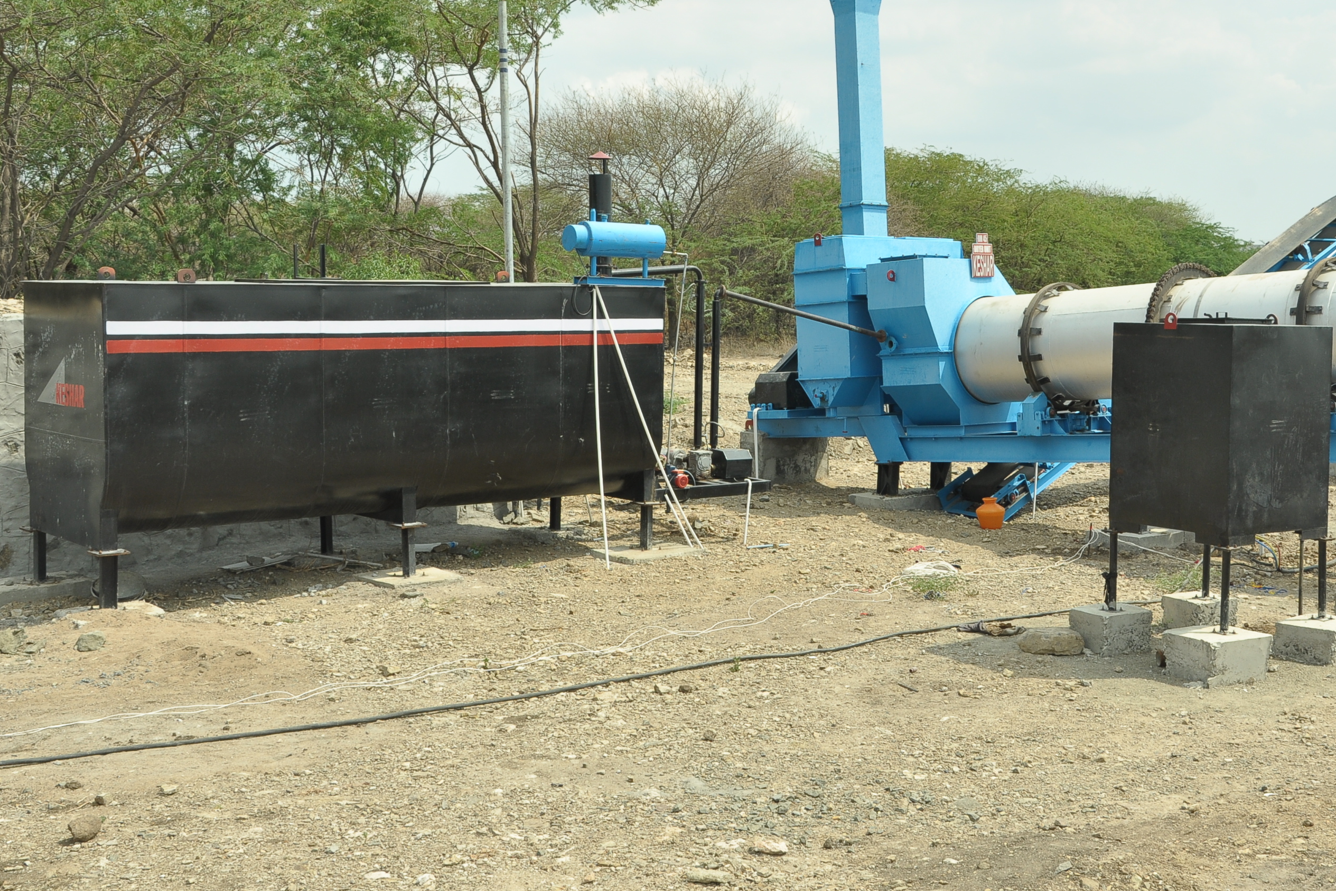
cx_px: 806
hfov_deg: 41.2
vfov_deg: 28.2
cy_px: 361
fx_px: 1768
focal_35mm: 48
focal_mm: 25
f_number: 11
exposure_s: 1/200
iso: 200
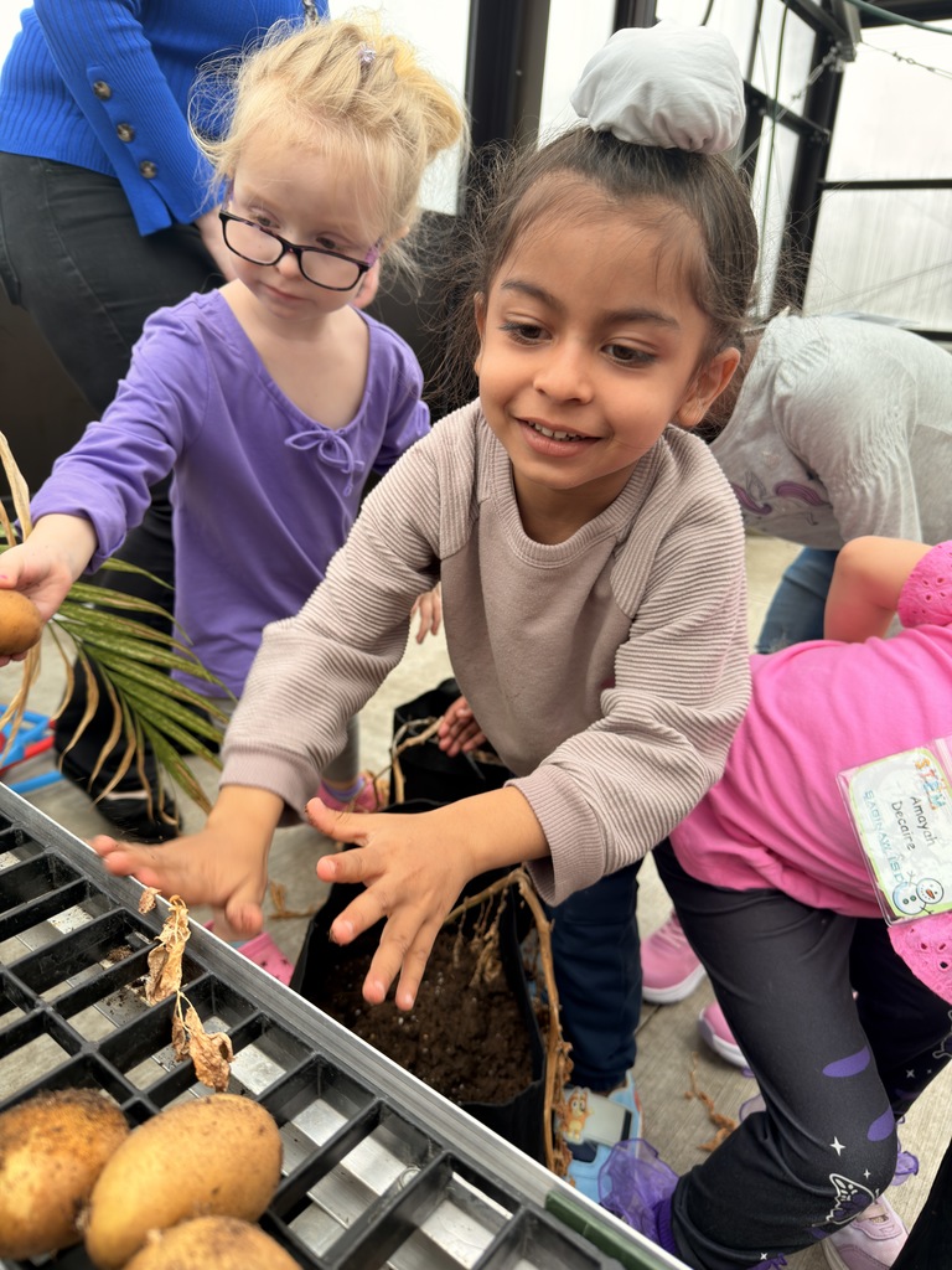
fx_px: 880
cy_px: 635
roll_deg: -3.9
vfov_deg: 71.6
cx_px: 476
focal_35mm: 24
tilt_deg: -18.7
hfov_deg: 56.8
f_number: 1.78
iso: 80
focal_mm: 6.76
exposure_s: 1/177
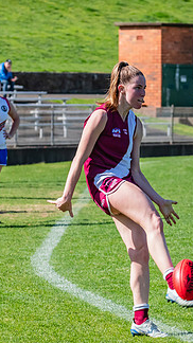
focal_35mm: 383
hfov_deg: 3.2
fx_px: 3488
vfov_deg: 5.6
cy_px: 152
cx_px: 97
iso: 800
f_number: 8
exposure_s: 1/1250
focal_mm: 170
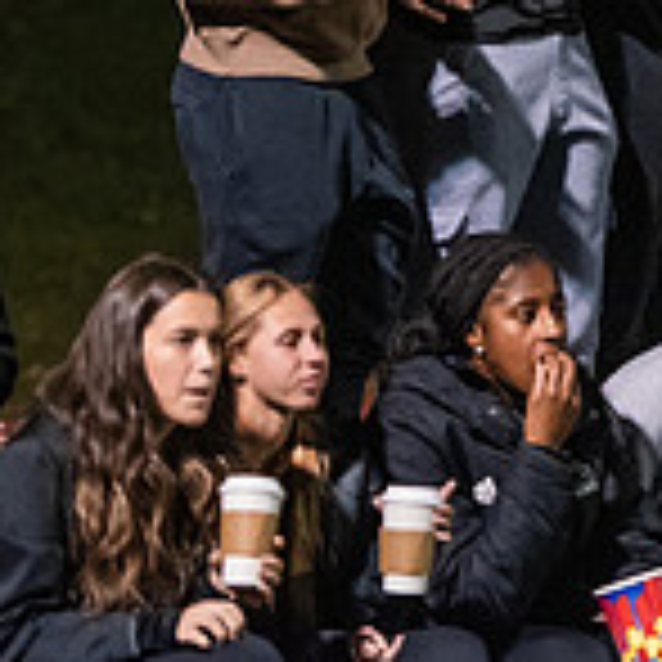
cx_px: 973
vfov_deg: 4.7
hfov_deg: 4.7
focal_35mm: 369
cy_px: -173
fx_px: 7984
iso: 8000
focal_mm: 110
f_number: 2.8
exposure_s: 1/400
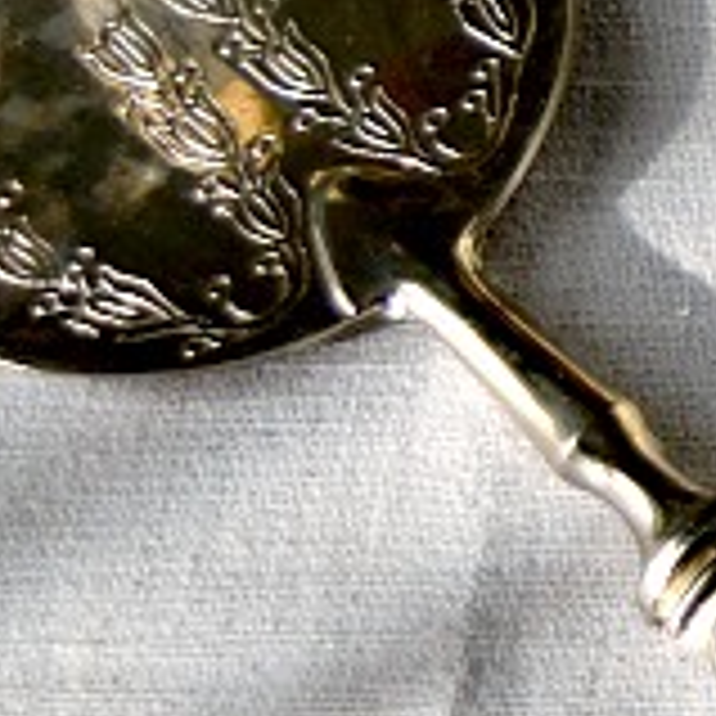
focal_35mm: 262
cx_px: 1914
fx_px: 6131
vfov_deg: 6.5
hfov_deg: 6.3
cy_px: -572
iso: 160
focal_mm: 32
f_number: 4.5
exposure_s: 1/400
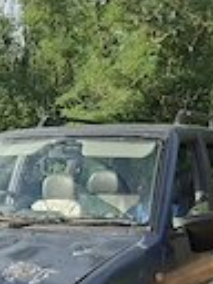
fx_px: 591
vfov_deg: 23.0
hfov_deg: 19.9
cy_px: 402
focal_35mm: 72
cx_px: 9
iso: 40
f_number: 1.8
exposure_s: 1/1111
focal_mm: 5.54
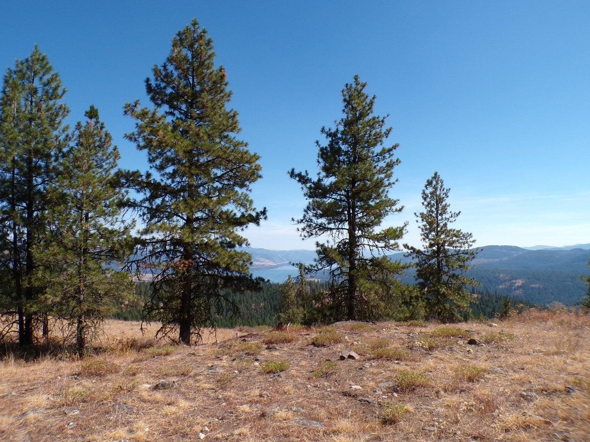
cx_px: 295
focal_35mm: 25
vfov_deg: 54.9
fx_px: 426
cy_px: 219
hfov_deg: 69.4
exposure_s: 1/600
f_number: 4.4
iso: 100
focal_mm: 4.3
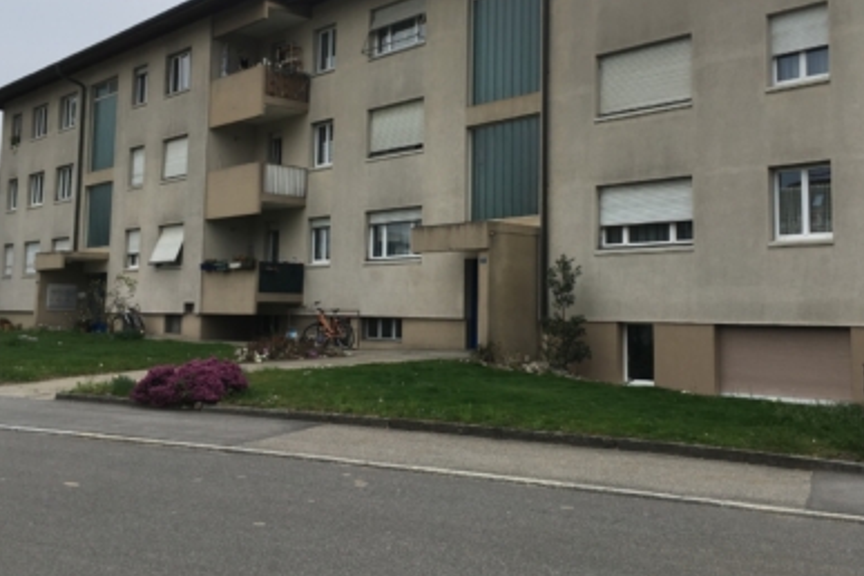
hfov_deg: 49.5
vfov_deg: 34.0
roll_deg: -0.6
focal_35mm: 39
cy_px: 211
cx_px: 455
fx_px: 936
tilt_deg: +6.1
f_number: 2.2
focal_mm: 4.15
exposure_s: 1/916
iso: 25
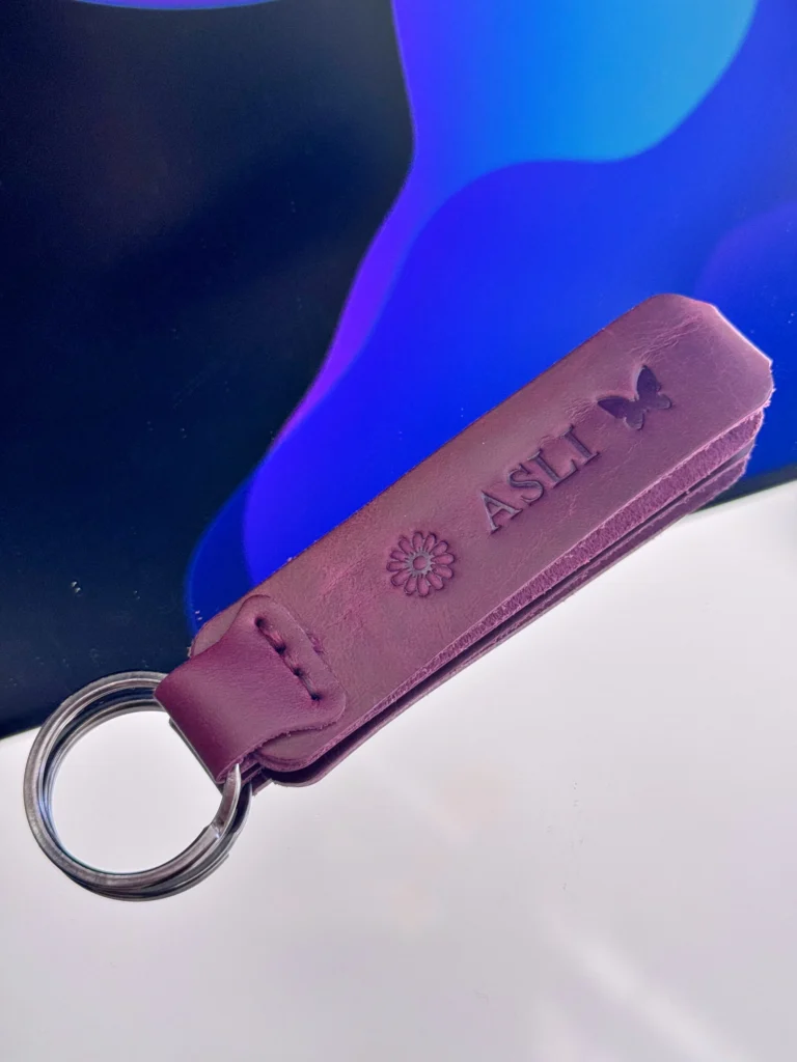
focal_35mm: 48
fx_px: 1474
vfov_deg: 39.7
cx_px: 398
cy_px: 531
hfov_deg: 30.3
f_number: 1.78
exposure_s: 1/540
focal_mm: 6.76
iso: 64
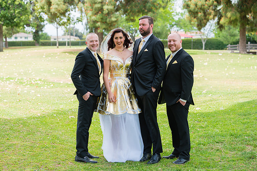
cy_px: 86
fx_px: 499
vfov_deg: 19.4
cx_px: 128
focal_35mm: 70
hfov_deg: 28.9
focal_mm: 70
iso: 500
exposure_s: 1/1600
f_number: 4
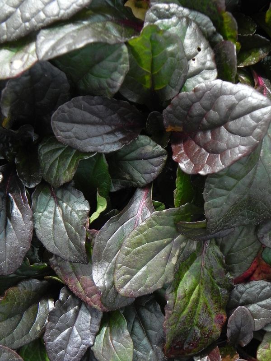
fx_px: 605
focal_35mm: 58
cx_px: 136
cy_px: 180
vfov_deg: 33.2
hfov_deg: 25.2
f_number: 3.5
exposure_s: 1/200
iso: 160
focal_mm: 10.3
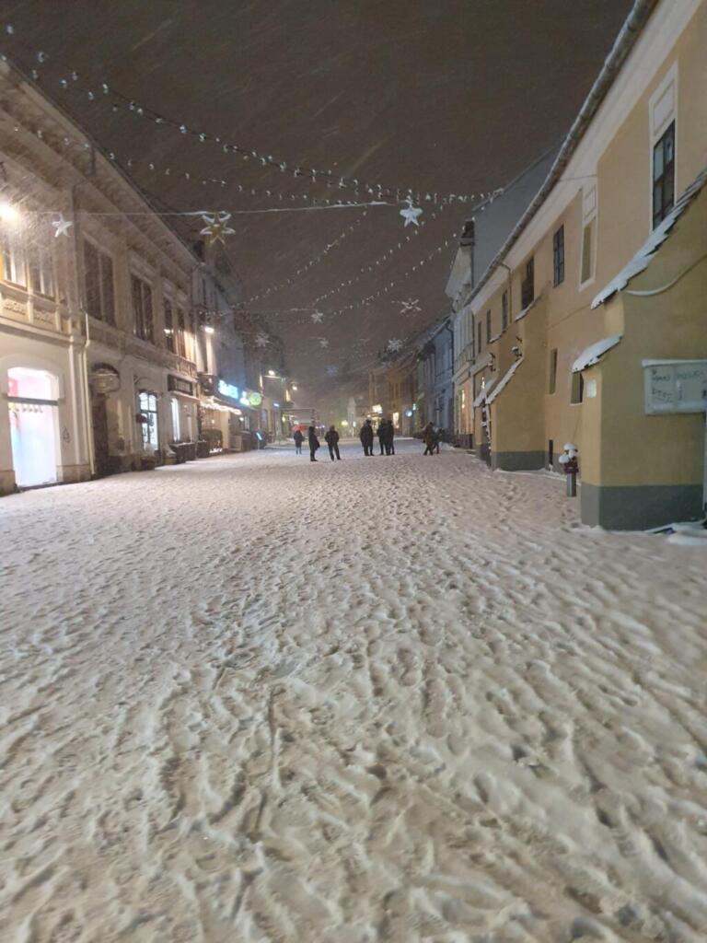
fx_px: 708
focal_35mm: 26
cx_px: 354
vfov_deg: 67.3
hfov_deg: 53.1
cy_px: 472
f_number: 1.5
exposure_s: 1/50
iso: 400
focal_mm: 4.32
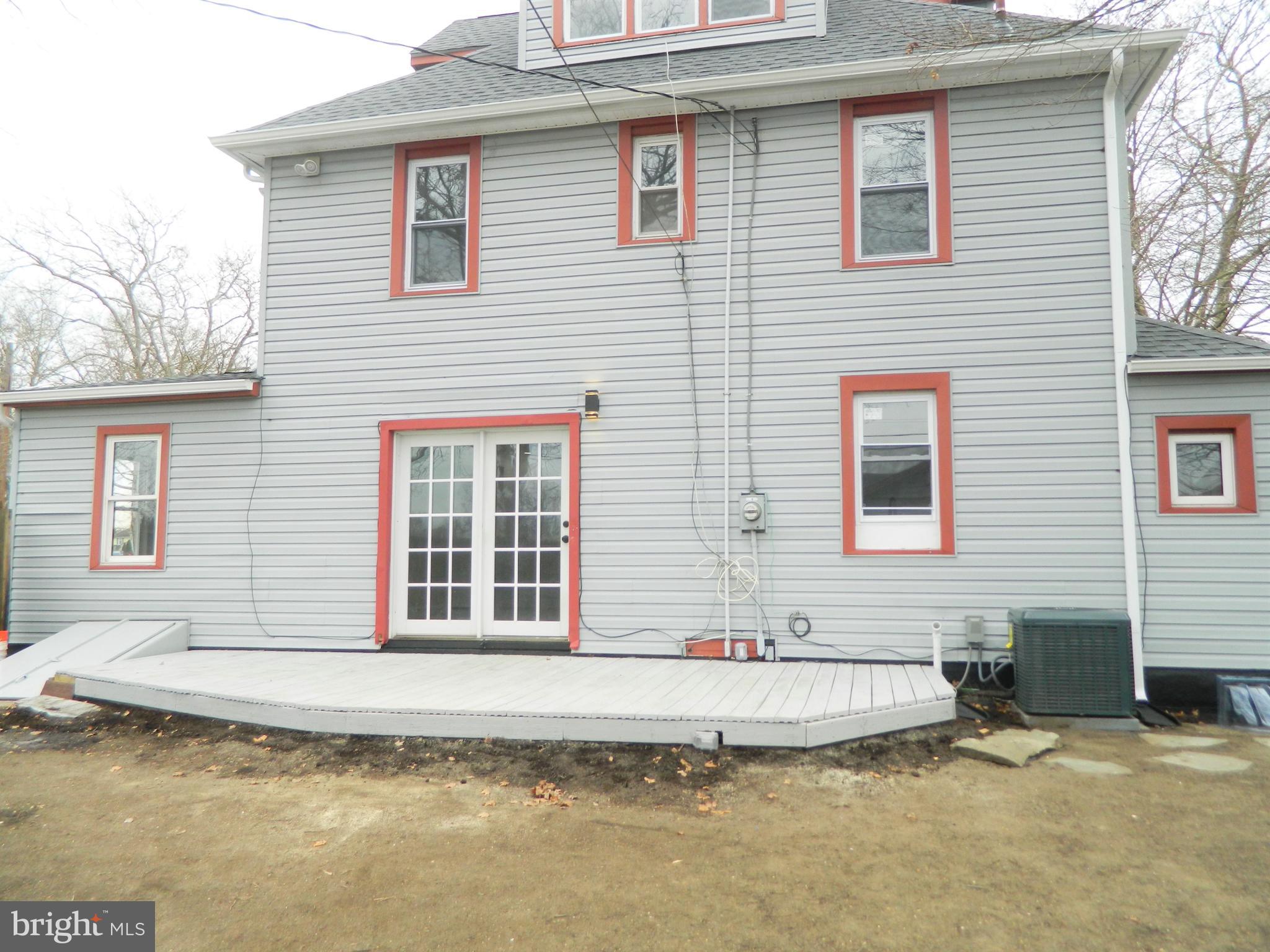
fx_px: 917
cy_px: 476
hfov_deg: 69.4
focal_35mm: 25
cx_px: 635
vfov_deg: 54.9
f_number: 3.1
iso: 80
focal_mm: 4.5
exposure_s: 1/125
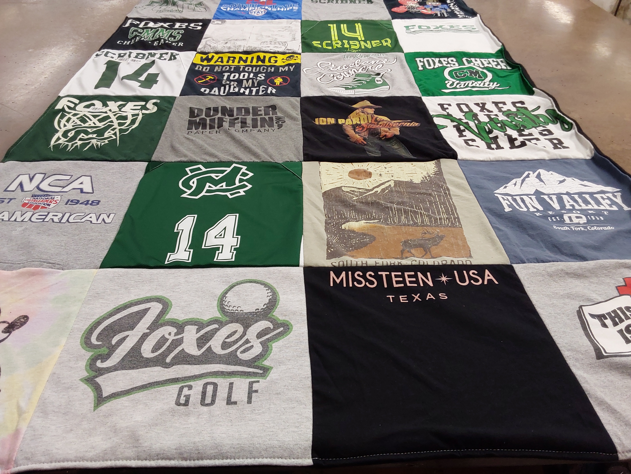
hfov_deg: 63.4
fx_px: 510
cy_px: 237
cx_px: 316
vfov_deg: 49.7
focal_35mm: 28
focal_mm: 2.91
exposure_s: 1/60
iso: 64
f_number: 1.9
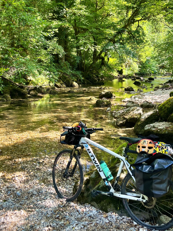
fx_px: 246
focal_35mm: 37
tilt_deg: -2.1
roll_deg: +0.8
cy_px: 74
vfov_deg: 49.1
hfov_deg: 38.6
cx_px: 76
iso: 40
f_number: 1.6
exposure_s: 1/189
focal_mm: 5.1
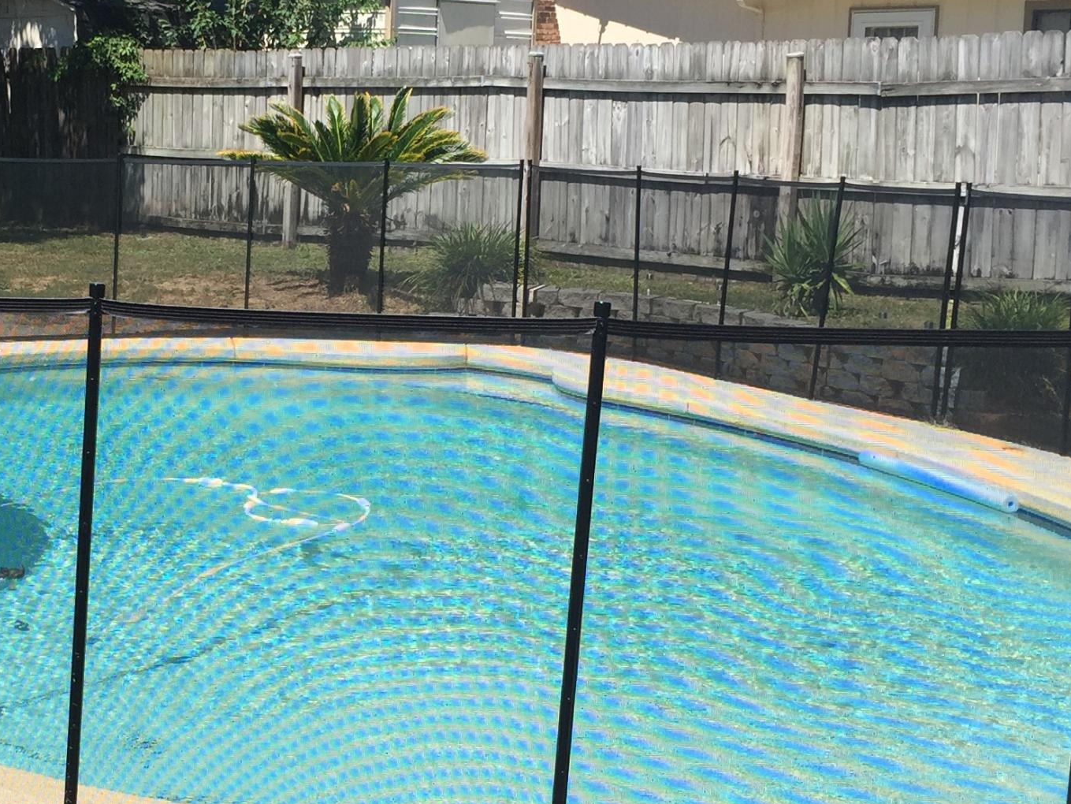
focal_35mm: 64
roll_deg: -2.9
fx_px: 1981
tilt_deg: -9.1
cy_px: 389
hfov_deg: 29.7
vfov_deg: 22.9
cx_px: 246
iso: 32
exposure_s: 1/1721
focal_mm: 4.15
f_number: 2.2
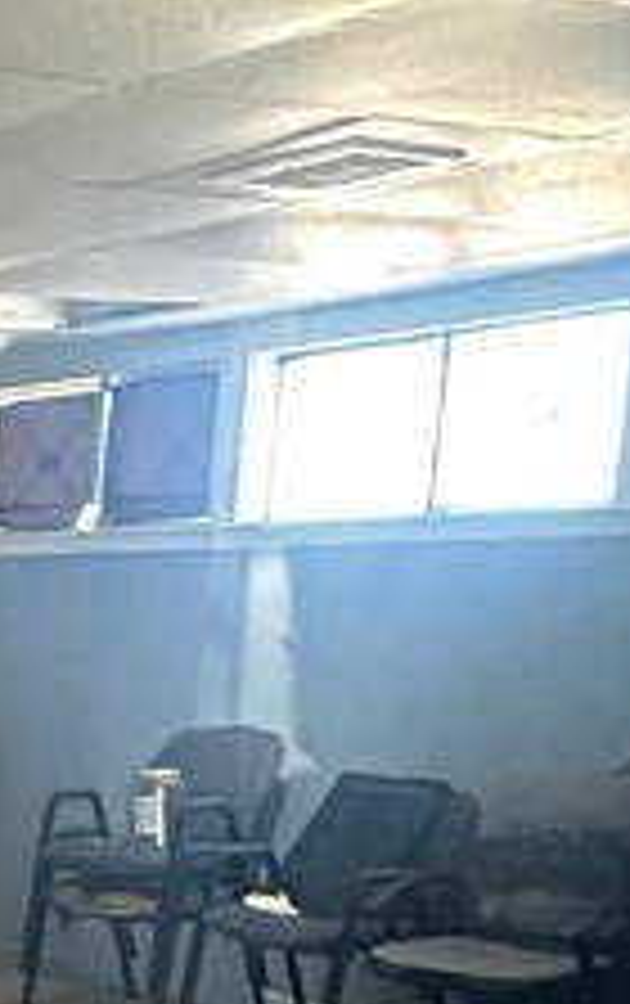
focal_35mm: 68
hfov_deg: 14.2
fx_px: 1862
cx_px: -810
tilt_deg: -10.8
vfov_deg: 28.8
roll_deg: -0.7
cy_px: 932
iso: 800
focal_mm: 2.22
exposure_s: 1/60
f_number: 2.2
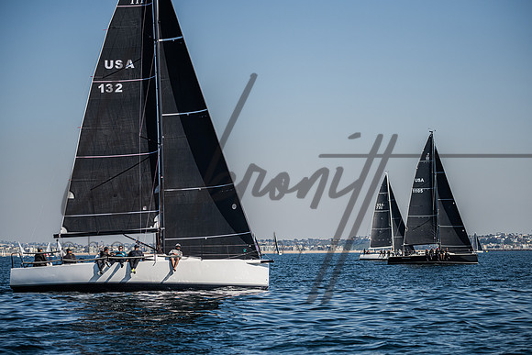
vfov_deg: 13.3
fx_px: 1527
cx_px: 271
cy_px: 177
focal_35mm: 103
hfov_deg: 19.8
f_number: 4.5
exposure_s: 1/5000
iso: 400
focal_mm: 100
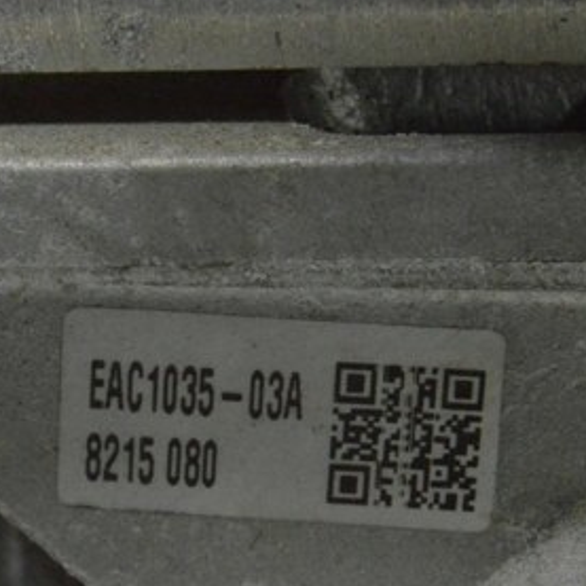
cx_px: 188
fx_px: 3102
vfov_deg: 10.8
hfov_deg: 10.8
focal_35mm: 162
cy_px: 380
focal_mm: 55
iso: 6400
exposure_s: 1/20
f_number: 20
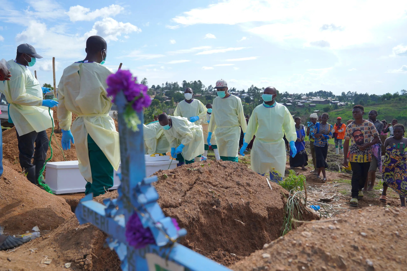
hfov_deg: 63.7
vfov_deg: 45.0
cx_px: 204
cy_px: 136
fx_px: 328
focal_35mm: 29
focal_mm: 29
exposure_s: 1/500
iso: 100
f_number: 4.5
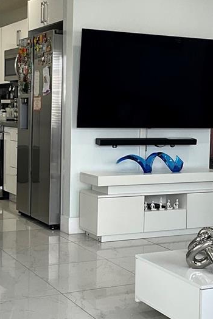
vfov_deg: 29.2
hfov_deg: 19.7
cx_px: 102
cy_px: 149
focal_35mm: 69
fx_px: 612
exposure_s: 1/120
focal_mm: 3
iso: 32
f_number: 1.8
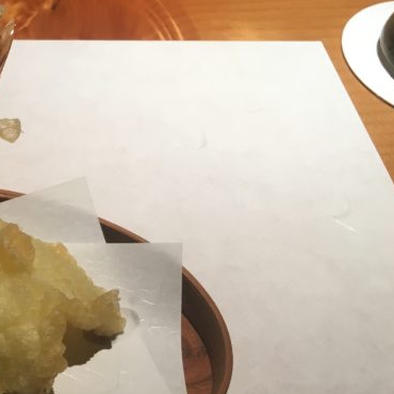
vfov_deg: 23.9
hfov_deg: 22.0
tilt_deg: -51.7
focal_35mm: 71
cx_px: -110
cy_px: 321
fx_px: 914
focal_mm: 4.15
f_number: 2.2
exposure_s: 1/30
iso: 64
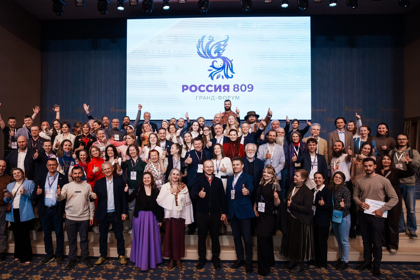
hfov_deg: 71.4
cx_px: 193
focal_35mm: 25
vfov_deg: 51.3
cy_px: 145
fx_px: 292
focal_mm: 19
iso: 5000
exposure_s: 1/200
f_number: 5.6
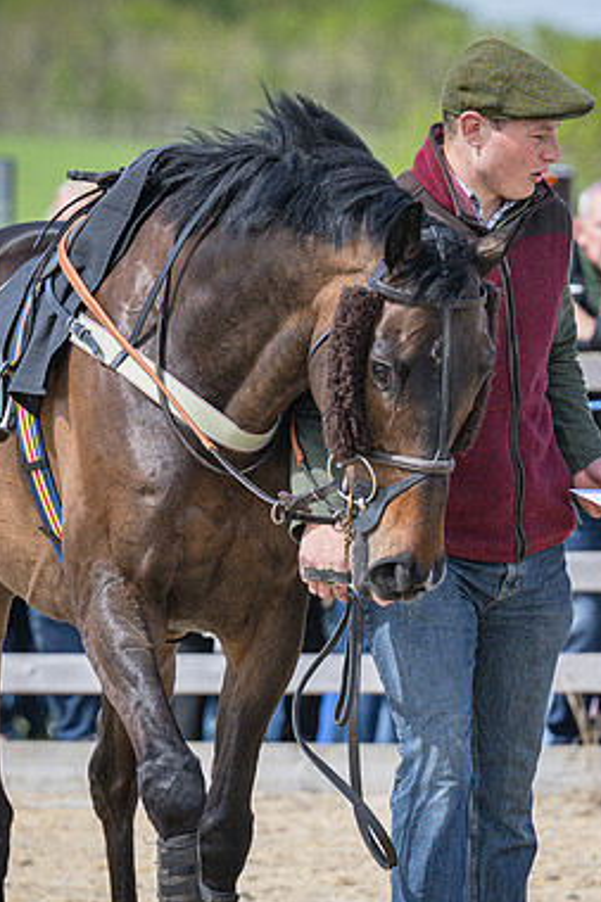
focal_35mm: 572
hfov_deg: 2.4
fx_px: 14336
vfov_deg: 3.6
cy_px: 328
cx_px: 368
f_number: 4
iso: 200
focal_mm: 165
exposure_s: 1/2000
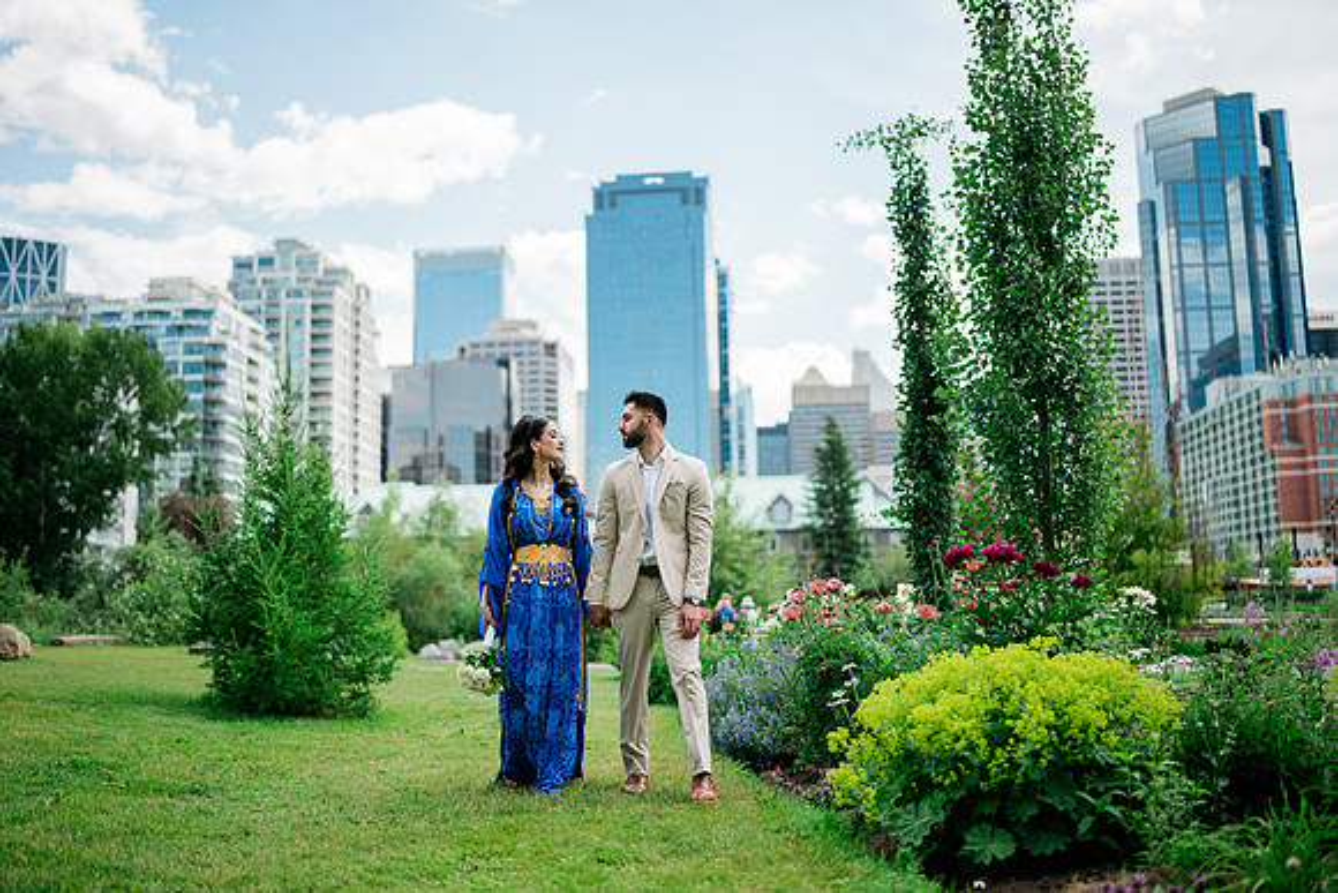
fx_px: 1301
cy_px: 446
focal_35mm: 35
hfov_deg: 54.4
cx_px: 669
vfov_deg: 37.9
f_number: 1.2
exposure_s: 1/4000
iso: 125
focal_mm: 35
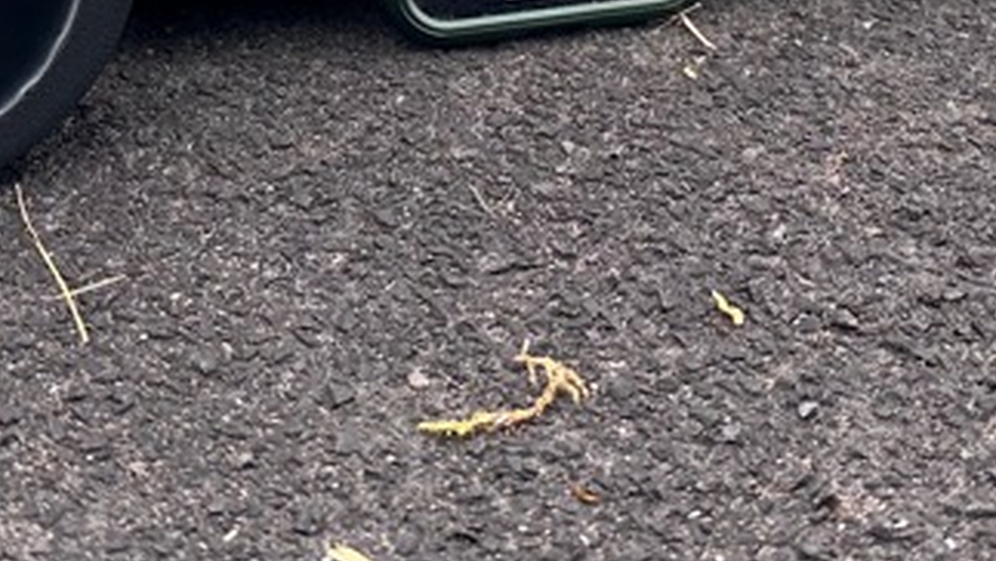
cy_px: -247
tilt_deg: -18.3
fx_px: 2140
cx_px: 515
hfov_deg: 26.2
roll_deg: +0.7
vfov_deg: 14.1
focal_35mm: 81
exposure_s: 1/740
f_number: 1.78
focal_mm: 6.86
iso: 80
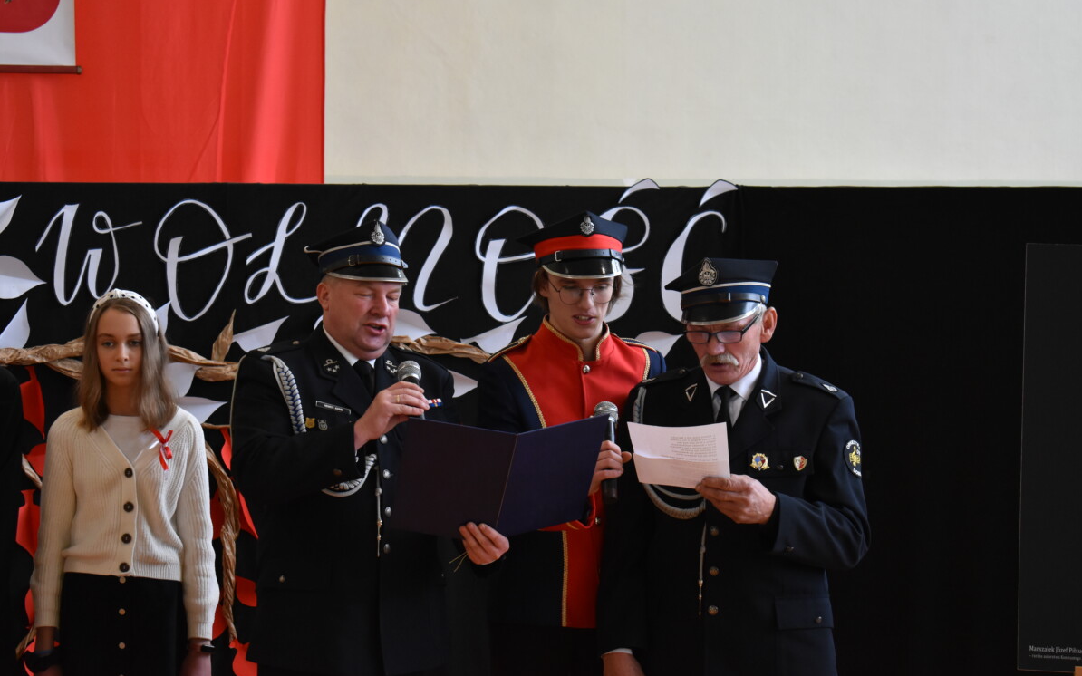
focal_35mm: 85
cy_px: 344
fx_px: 2492
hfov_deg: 24.5
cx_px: 543
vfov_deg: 15.4
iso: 1100
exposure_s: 1/60
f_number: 5.6
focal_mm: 55
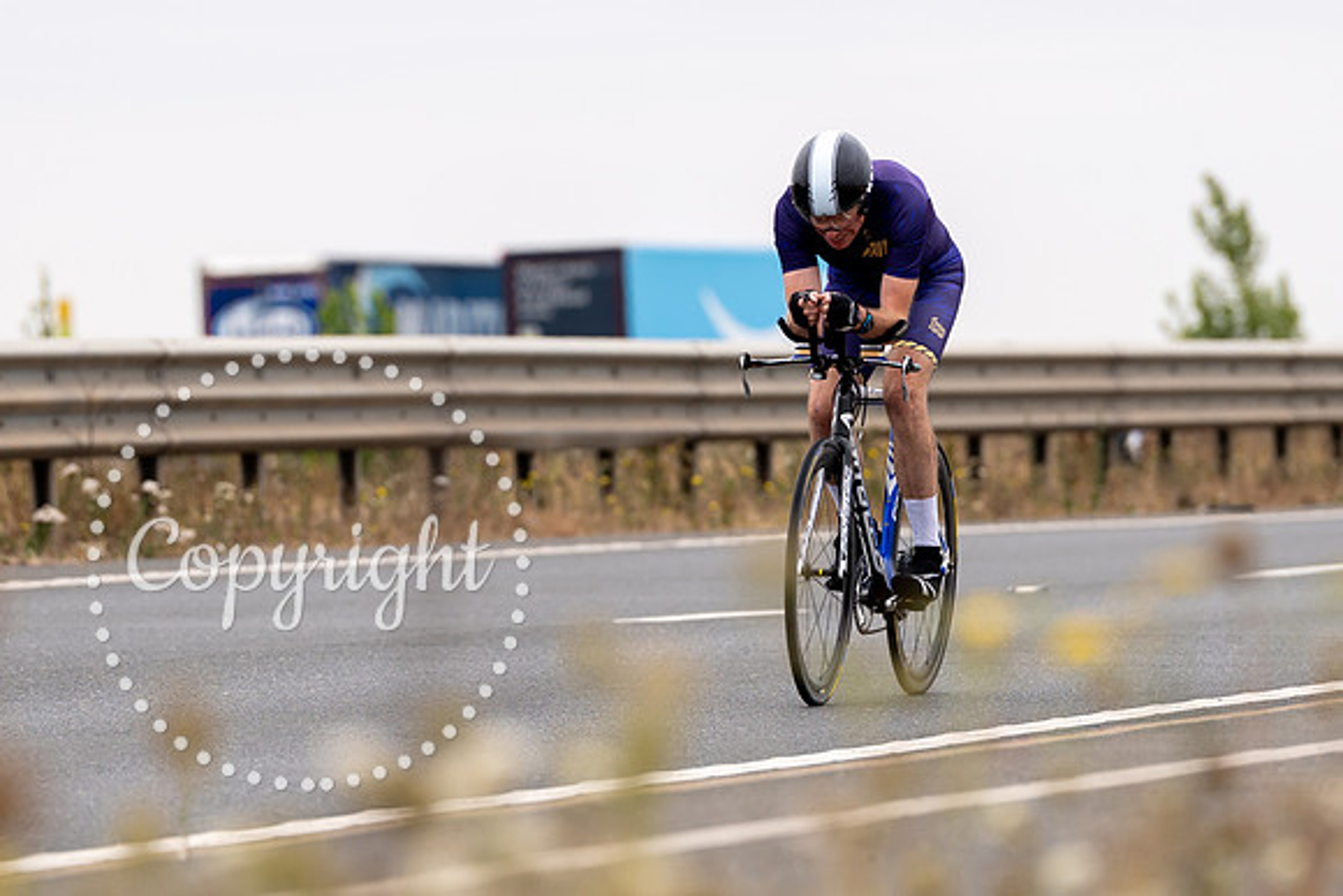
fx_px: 13537
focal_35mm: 363
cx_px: 813
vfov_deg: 3.8
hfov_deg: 5.7
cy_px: 412
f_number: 3.5
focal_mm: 200
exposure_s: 1/800
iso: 100
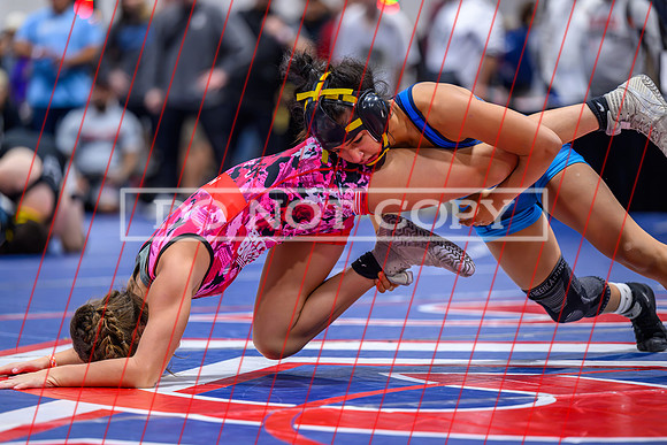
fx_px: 3185
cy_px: 225
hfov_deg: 12.0
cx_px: 326
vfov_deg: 8.0
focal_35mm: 172
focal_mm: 165
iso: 4000
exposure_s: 1/800
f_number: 2.8
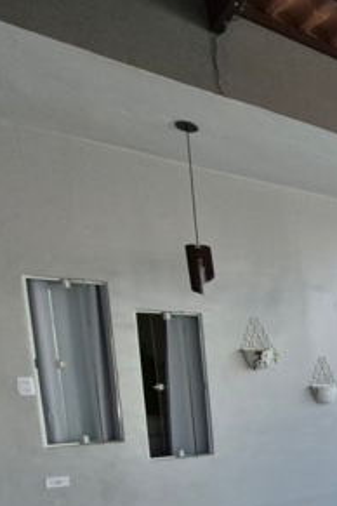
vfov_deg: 53.0
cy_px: 436
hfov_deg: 27.5
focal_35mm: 32
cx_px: 512
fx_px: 449
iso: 40
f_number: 2.2
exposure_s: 1/572
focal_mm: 1.74
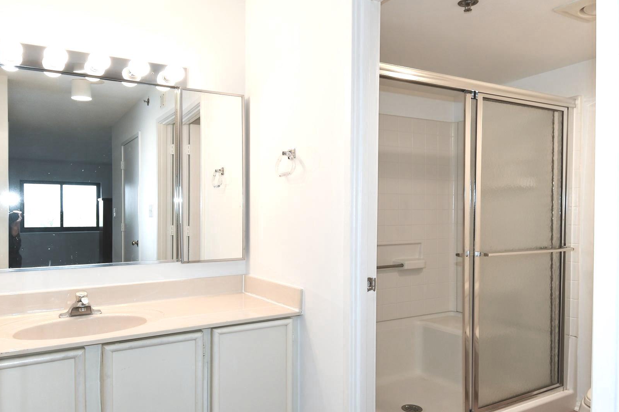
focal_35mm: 23
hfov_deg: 76.1
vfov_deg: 54.9
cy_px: 237
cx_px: 312
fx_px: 395
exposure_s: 1/80
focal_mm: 12
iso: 200
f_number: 4.5
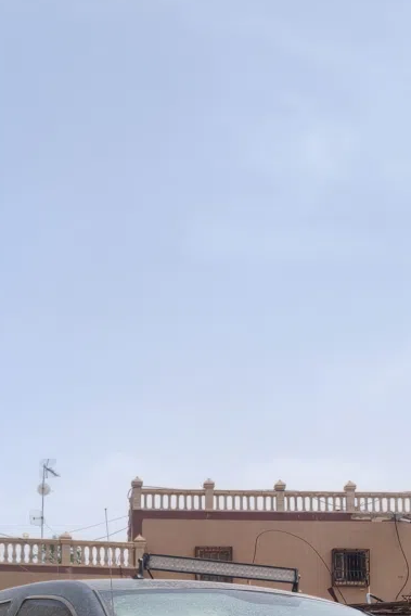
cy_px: 622
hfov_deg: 20.9
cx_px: 265
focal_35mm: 65
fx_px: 1112
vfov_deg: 28.9
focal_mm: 4.94
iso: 80
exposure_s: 1/3424
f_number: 1.5
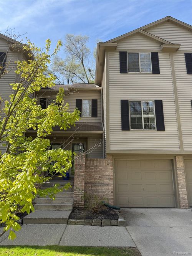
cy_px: 128
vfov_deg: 71.6
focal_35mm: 24
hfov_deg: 56.8
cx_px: 96
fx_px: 178
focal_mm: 6.76
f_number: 1.78
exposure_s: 1/2299
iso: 80
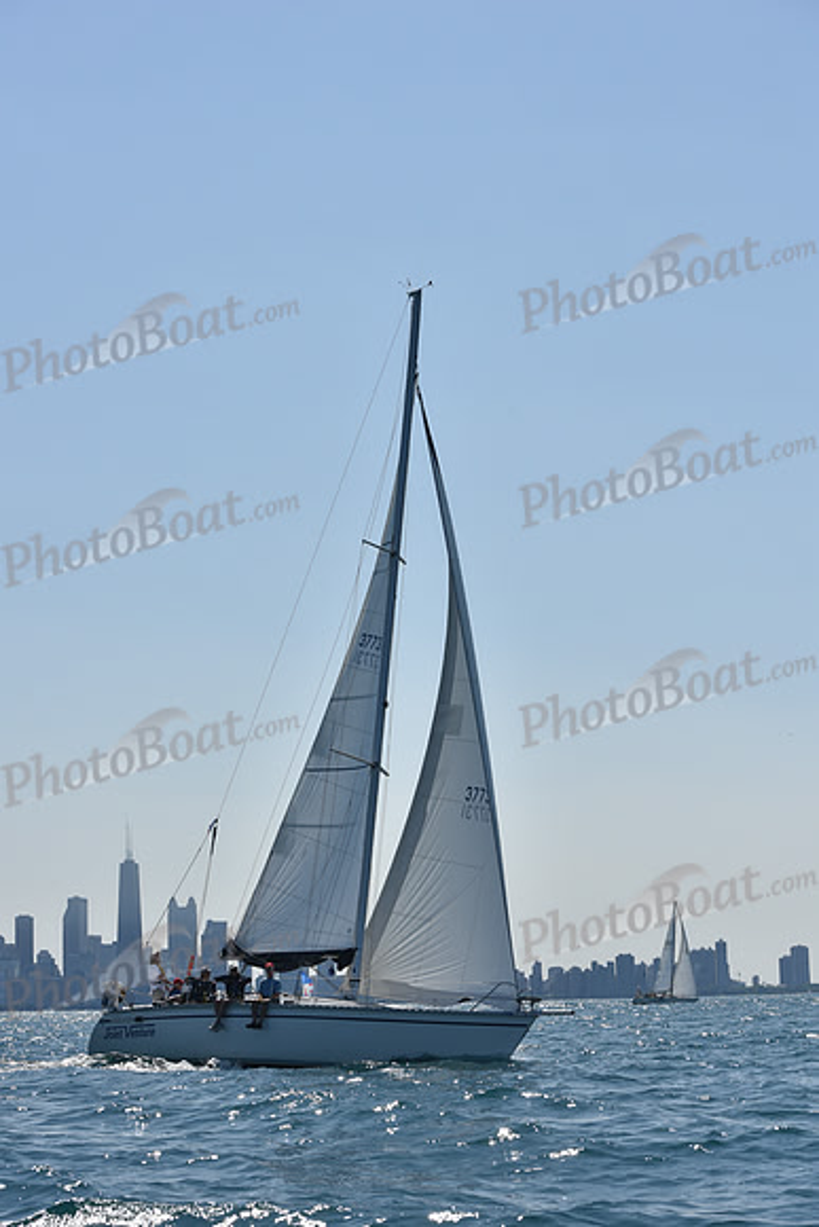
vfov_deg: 28.8
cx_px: 410
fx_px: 2387
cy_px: 614
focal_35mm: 70
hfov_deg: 19.5
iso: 250
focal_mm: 70
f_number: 9
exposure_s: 1/1600
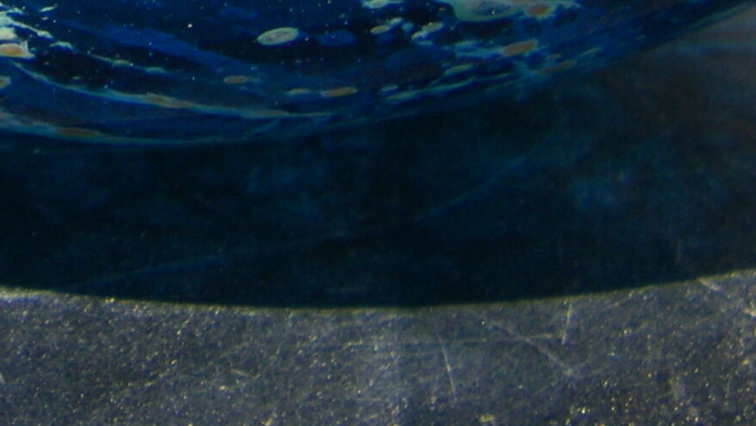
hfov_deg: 13.8
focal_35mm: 153
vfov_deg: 7.6
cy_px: -476
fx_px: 3068
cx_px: -12
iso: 64
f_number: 7
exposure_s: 1/125
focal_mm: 6.3
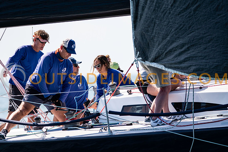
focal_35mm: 450
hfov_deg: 4.6
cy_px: 76
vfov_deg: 3.1
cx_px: 114
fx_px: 2851
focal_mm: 300
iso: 200
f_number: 5
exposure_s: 1/2000
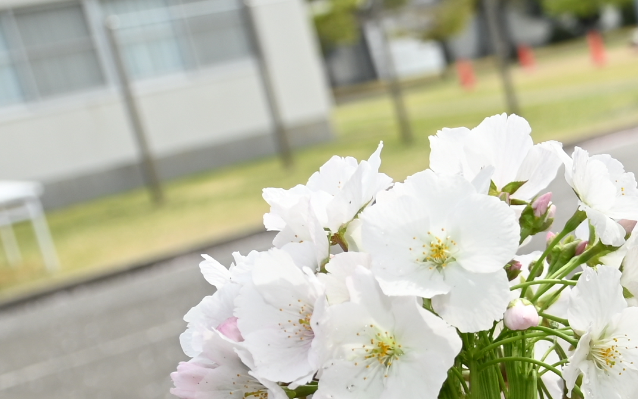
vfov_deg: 15.0
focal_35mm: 84
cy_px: 482
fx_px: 1461
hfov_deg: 22.5
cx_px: 790
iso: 100
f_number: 7.1
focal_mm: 20
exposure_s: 1/200
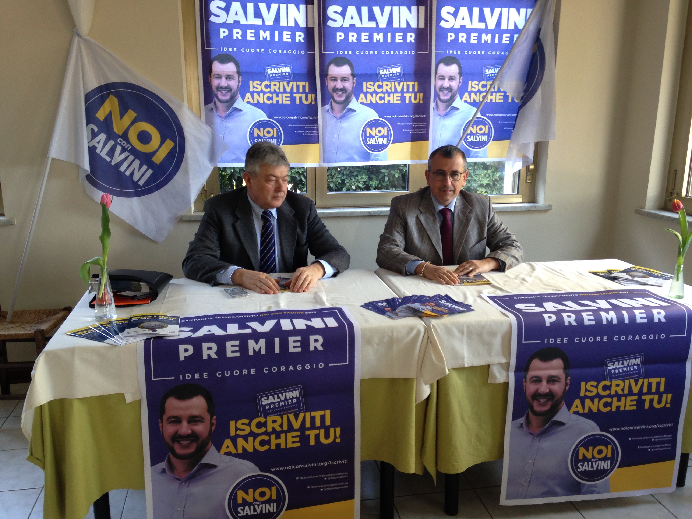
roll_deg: -0.2
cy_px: 260
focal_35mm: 33
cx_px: 346
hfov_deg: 55.4
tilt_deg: -14.3
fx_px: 660
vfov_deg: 42.9
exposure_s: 1/20
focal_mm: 4.12
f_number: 2.4
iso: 80
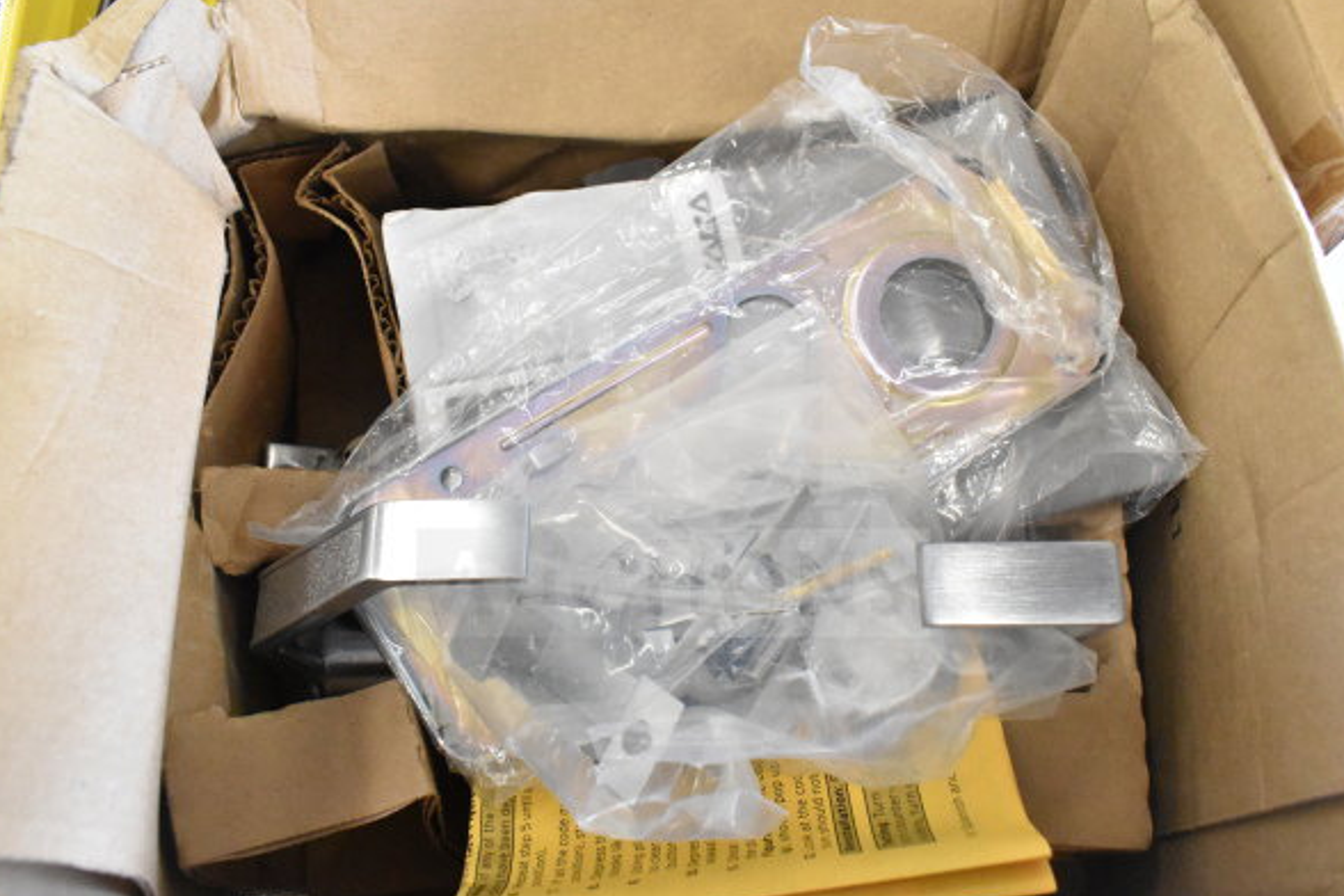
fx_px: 1045
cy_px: 456
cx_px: 672
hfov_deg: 65.5
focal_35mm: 28
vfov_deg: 46.4
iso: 6400
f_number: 7.1
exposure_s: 1/200
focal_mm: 18
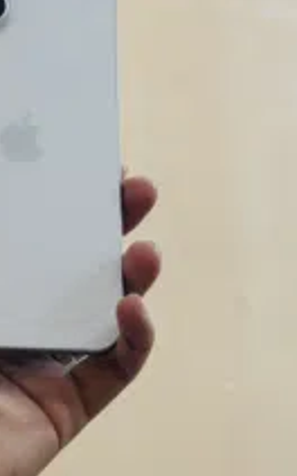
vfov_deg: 21.6
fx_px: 1247
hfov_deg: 13.4
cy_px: 189
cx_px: -14
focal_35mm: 96
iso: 80
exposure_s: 1/50
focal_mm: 6.76
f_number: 1.78
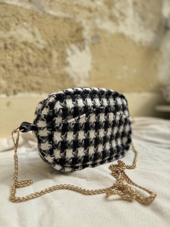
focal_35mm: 24
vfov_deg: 71.6
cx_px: 85
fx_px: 157
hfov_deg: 56.8
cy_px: 114
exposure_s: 1/730
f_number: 1.78
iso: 80
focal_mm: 6.76
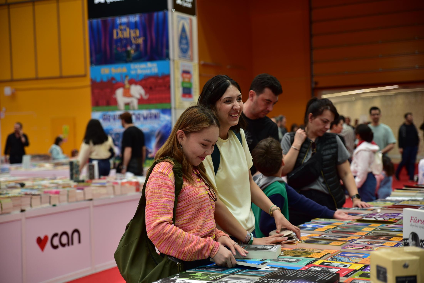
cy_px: 142
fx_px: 730
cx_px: 212
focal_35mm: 62
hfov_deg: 32.4
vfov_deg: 21.9
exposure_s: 1/160
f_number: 3.2
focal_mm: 62
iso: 250
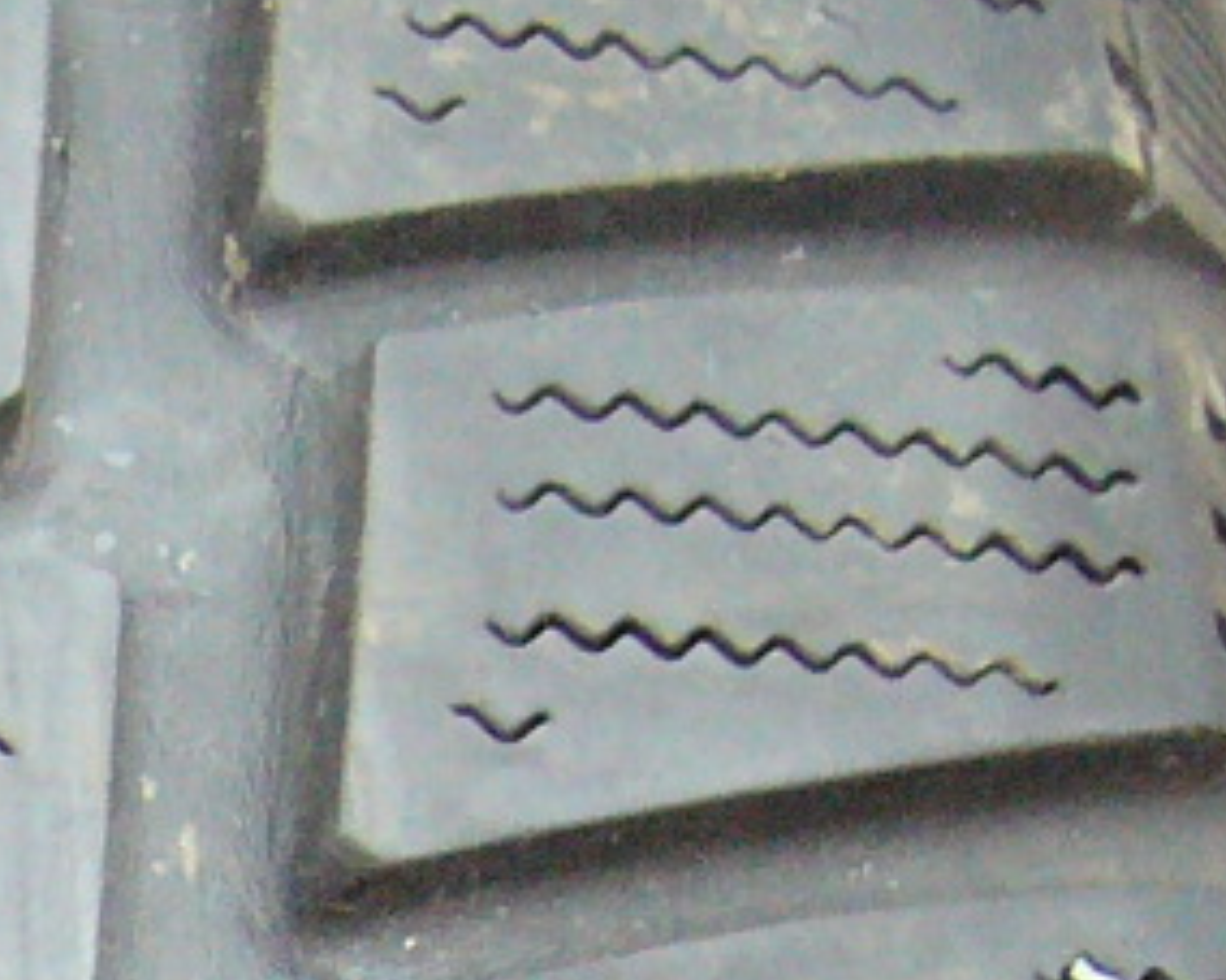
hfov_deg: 11.8
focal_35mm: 154
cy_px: 1571
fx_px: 5586
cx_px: -812
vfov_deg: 9.7
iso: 400
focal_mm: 5.8
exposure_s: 1/50
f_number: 2.8
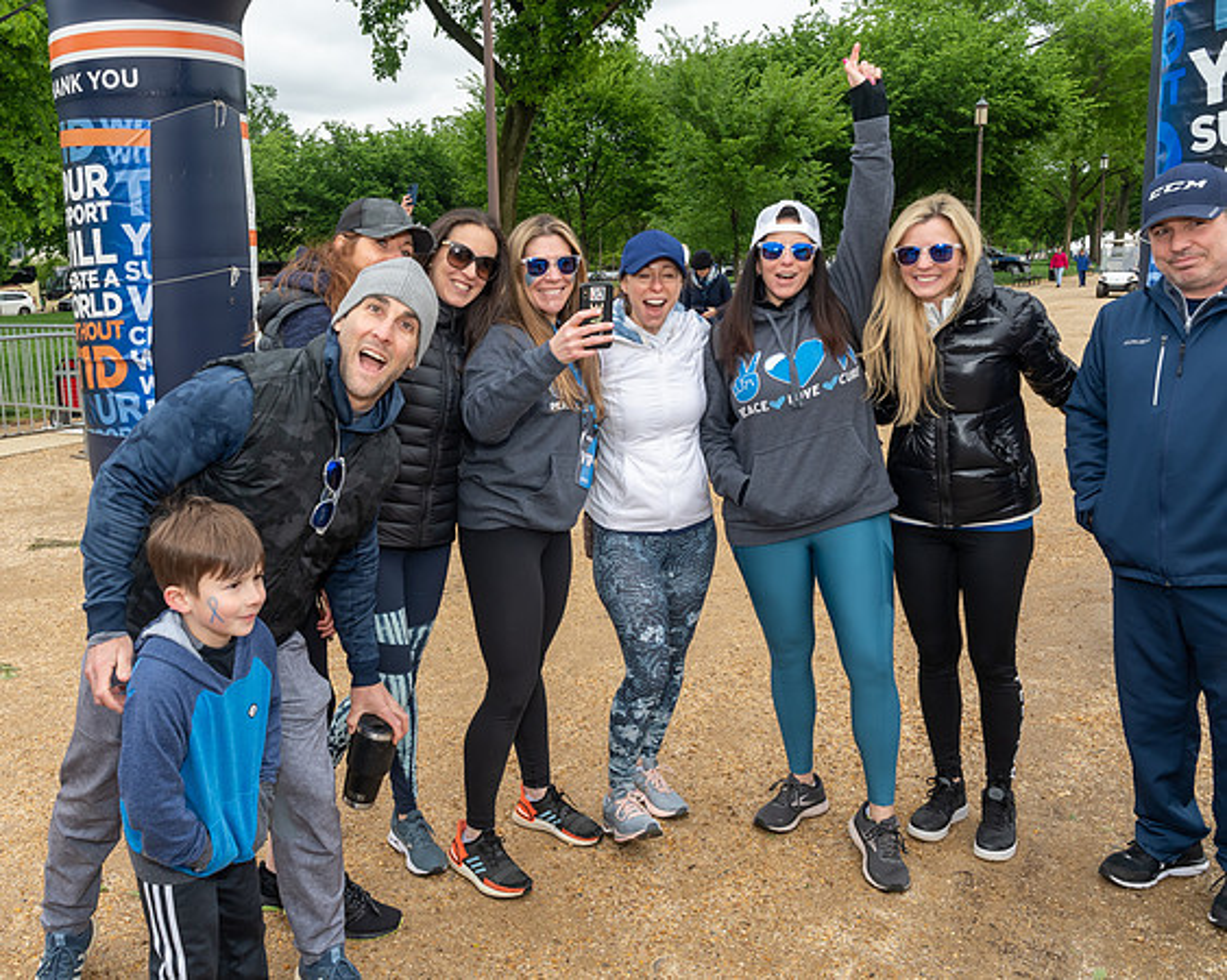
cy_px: 470
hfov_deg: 55.2
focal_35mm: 32
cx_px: 455
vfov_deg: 45.9
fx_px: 1158
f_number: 9
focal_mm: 18
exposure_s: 1/250
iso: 320
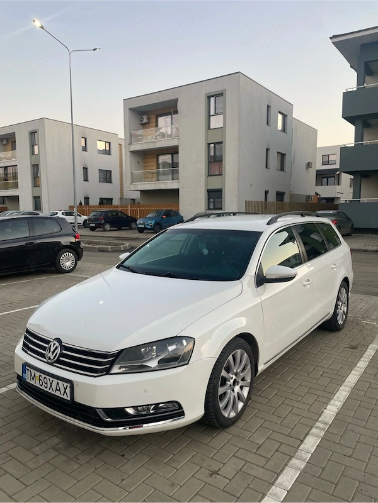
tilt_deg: -5.4
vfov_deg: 67.3
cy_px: 252
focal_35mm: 26
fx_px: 379
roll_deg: +0.8
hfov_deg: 53.1
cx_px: 189
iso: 64
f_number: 1.6
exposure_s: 1/121
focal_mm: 4.2
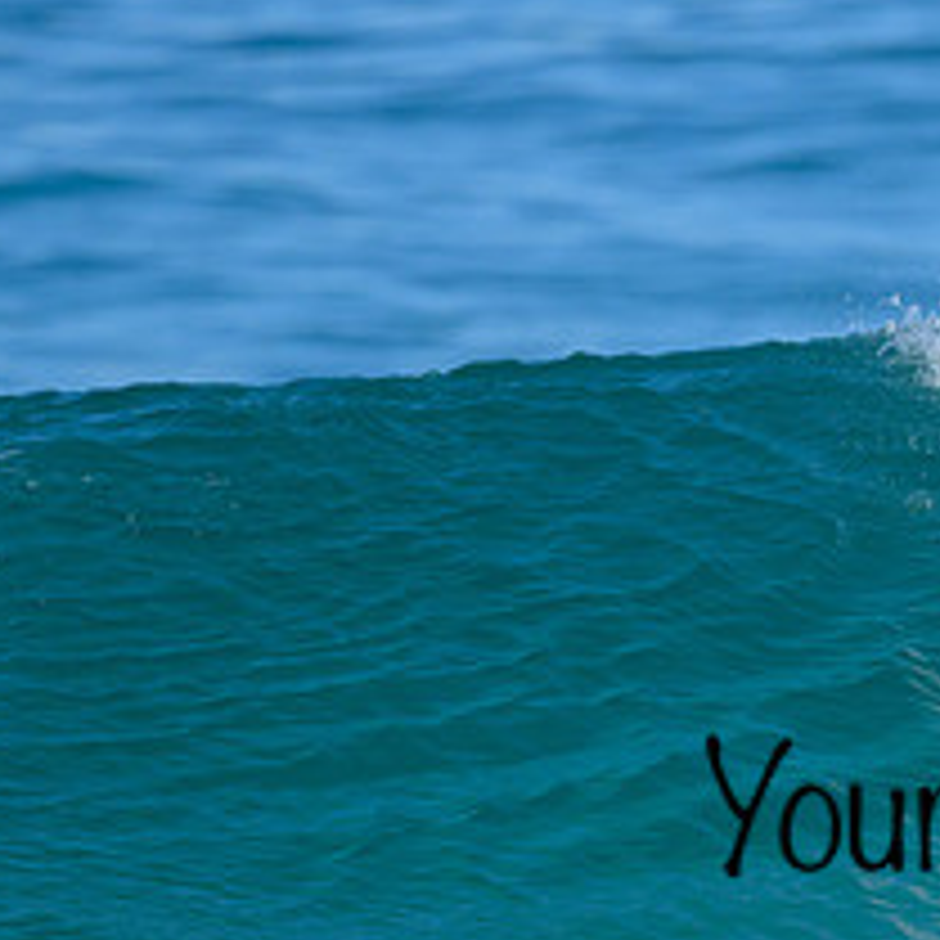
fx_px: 79817
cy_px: 613
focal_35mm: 2598
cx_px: 1258
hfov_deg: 0.7
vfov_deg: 0.7
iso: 250
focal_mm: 800
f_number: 6.3
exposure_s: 1/2000
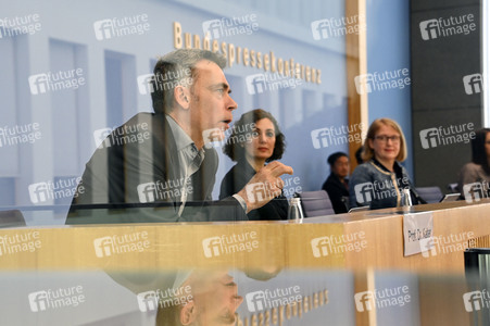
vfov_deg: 17.5
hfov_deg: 26.0
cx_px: 245
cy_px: 163
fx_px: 1061
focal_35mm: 78
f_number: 6.3
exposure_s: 1/800
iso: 5000
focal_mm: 78
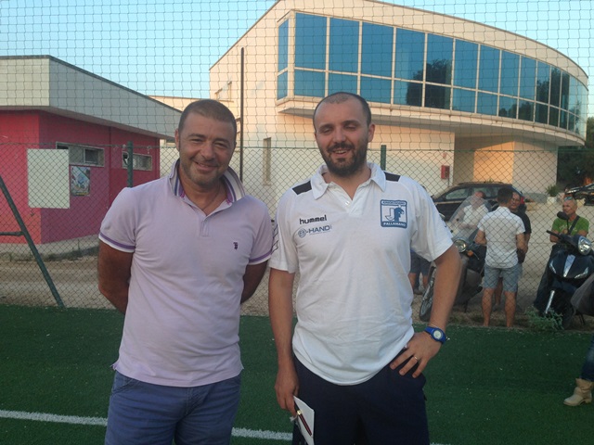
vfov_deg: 42.9
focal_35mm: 33
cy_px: 222
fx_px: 566
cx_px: 297
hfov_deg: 55.4
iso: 50
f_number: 2.4
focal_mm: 4.12
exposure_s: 1/204
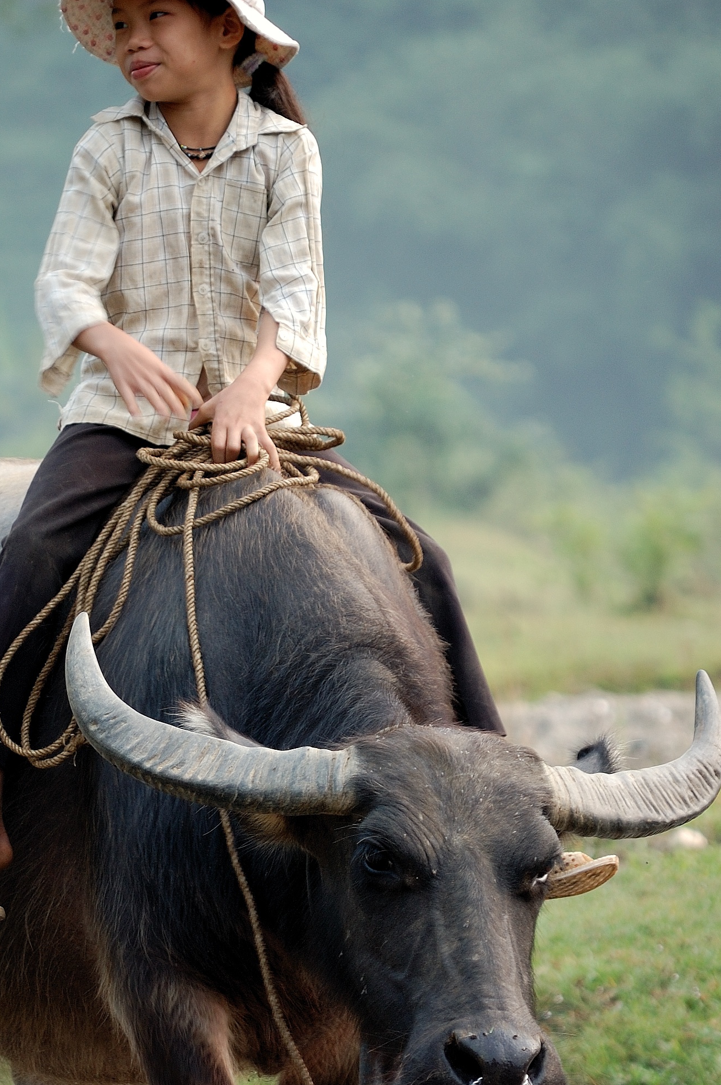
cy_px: 716
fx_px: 11372
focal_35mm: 378
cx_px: 274
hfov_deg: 3.6
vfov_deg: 5.5
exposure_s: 1/125
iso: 200
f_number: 5.3
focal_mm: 165
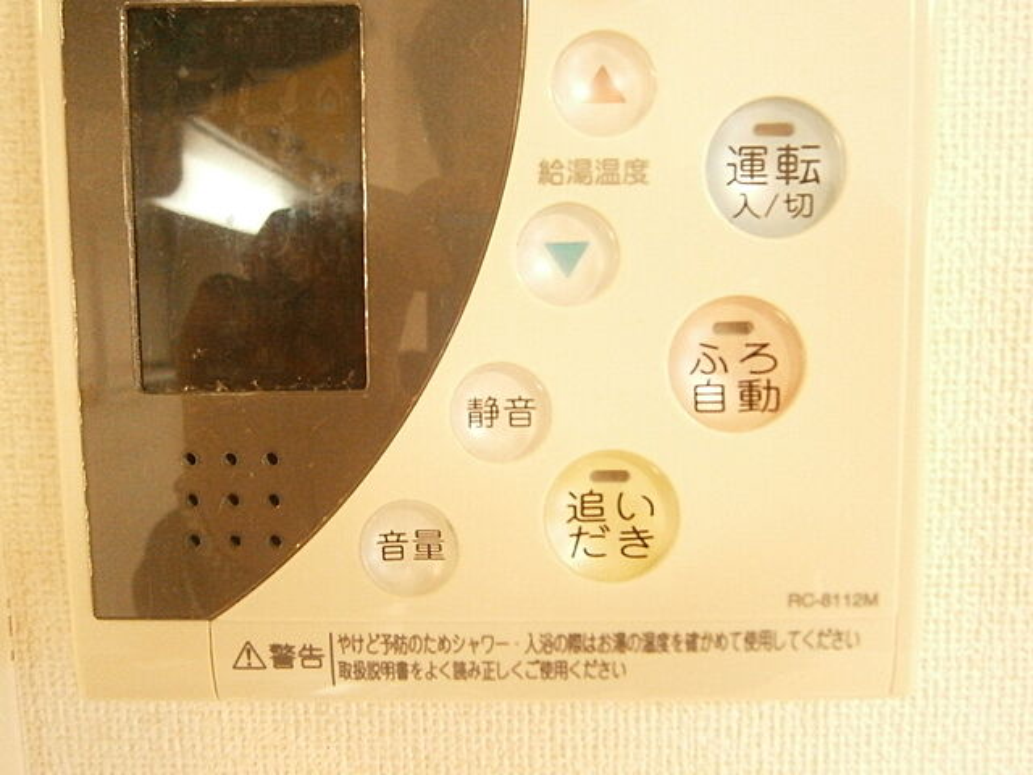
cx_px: 516
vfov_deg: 53.1
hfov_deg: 67.3
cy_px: 388
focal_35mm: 26
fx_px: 776
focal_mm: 4.7
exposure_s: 1/40
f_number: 2.8
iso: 800
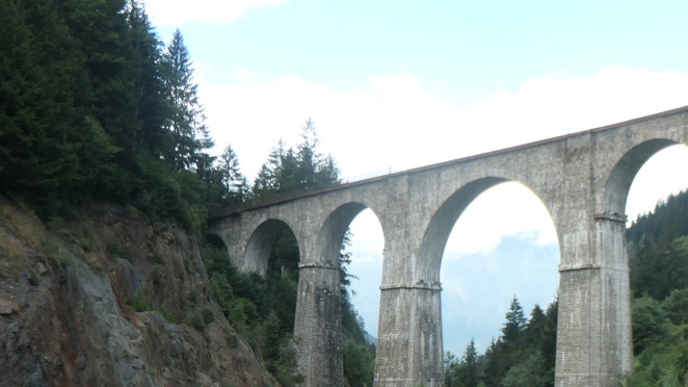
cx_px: 672
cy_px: 296
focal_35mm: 57
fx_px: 1040
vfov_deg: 20.9
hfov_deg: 33.8
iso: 200
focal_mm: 8.8
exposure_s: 1/500
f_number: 3.3
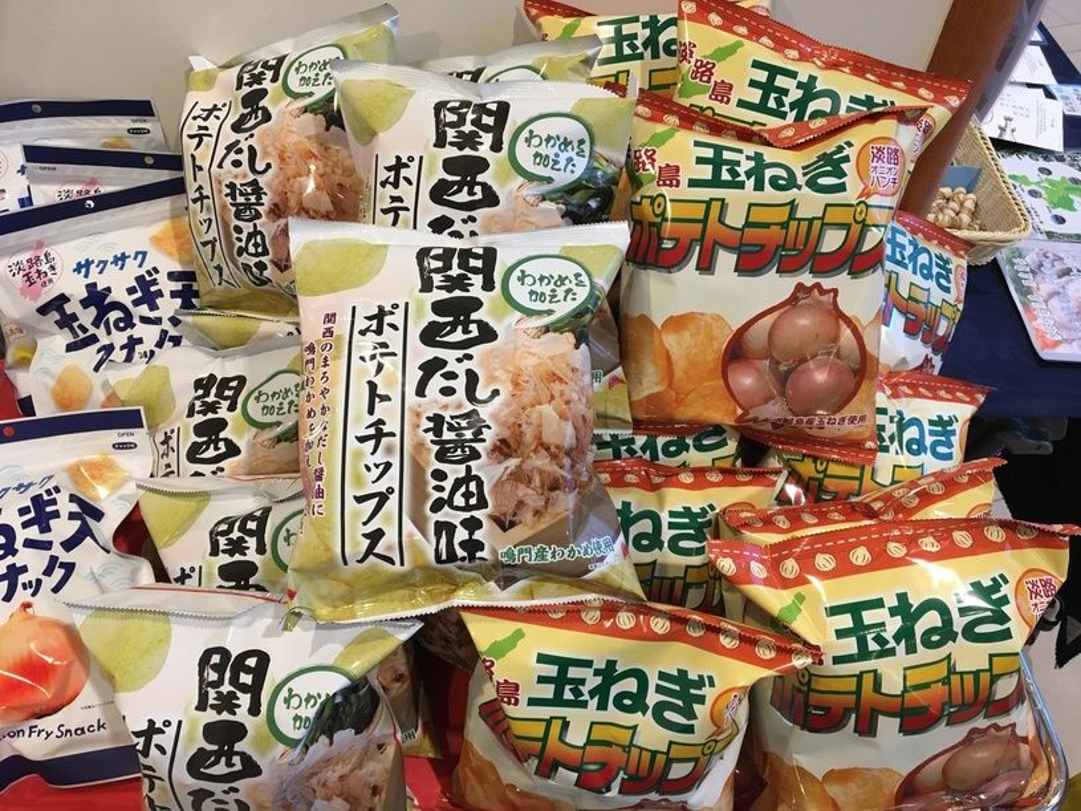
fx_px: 905
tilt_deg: -49.6
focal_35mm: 29
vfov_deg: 48.2
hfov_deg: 61.7
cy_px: 406
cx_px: 540
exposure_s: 1/30
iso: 100
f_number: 2.2
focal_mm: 4.15
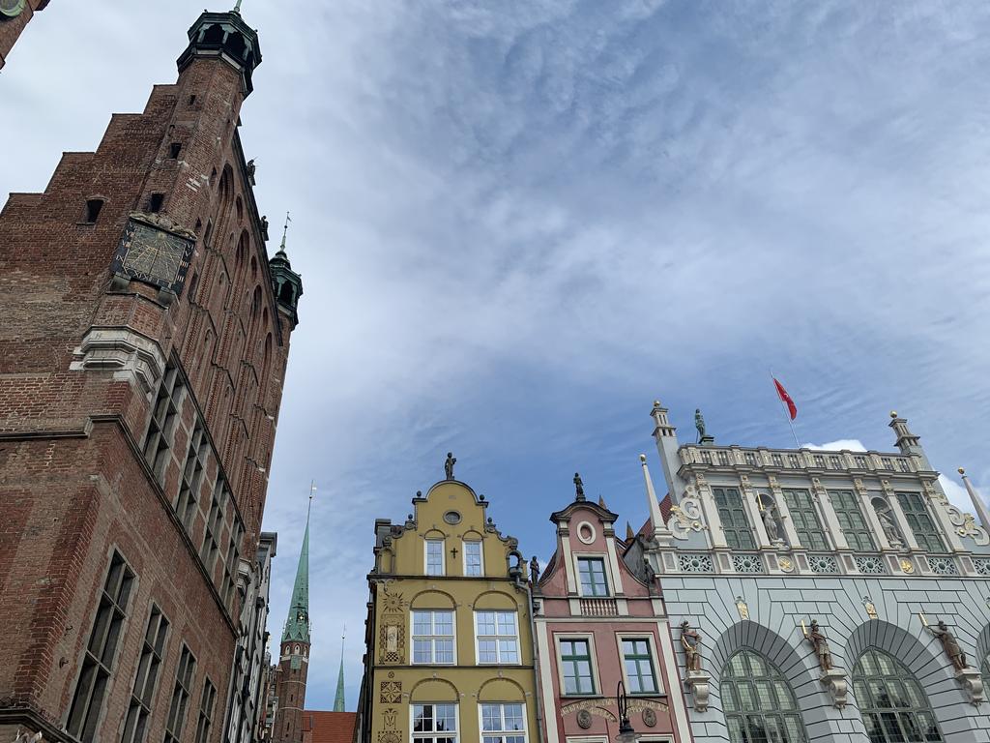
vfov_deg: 53.1
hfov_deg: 67.3
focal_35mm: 26
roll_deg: +3.9
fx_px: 744
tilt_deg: +39.0
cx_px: 495
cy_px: 372
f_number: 1.8
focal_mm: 4.25
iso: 25
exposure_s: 1/3650
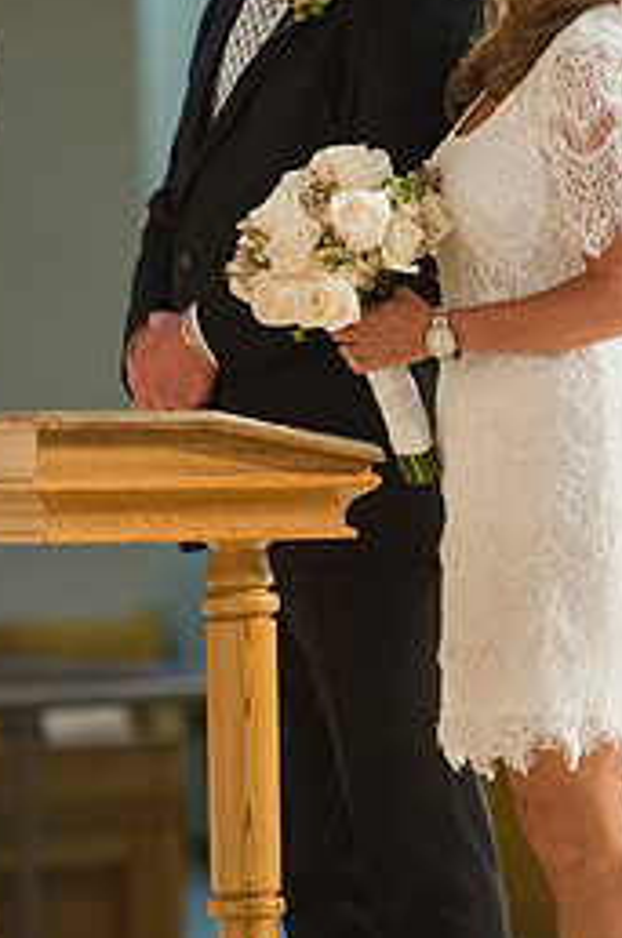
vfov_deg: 5.9
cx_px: 373
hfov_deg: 3.9
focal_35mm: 349
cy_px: 382
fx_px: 9081
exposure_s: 1/160
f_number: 3.2
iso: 5000
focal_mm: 200
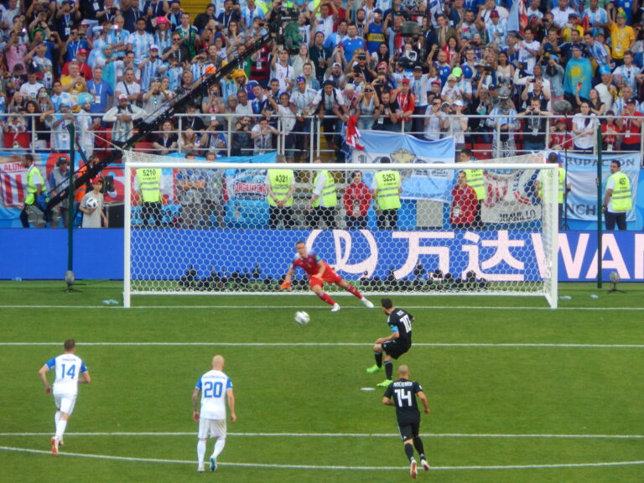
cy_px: 242
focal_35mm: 493
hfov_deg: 4.0
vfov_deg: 3.0
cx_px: 322
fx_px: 9172
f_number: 5.8
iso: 200
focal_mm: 88.6
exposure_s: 1/125
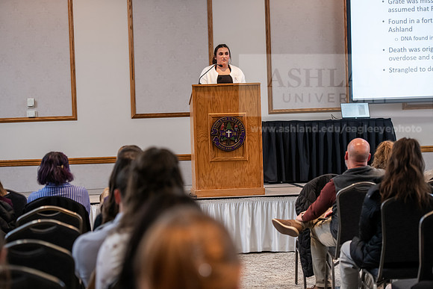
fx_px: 1143
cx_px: 216
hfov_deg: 21.5
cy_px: 144
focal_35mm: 95
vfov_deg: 14.4
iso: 1600
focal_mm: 95
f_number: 3.5
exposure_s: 1/200
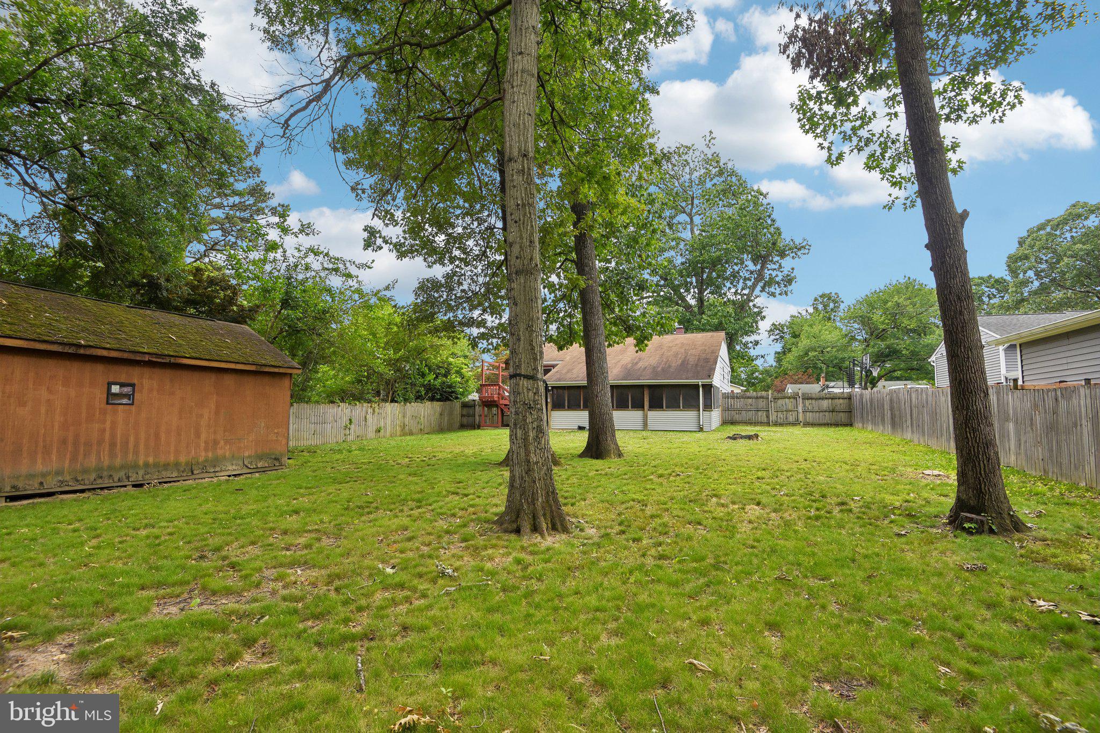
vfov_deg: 73.7
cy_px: 366
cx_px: 550
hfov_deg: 96.7
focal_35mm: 16
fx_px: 489
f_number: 8
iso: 400
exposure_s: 1/250
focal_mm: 16
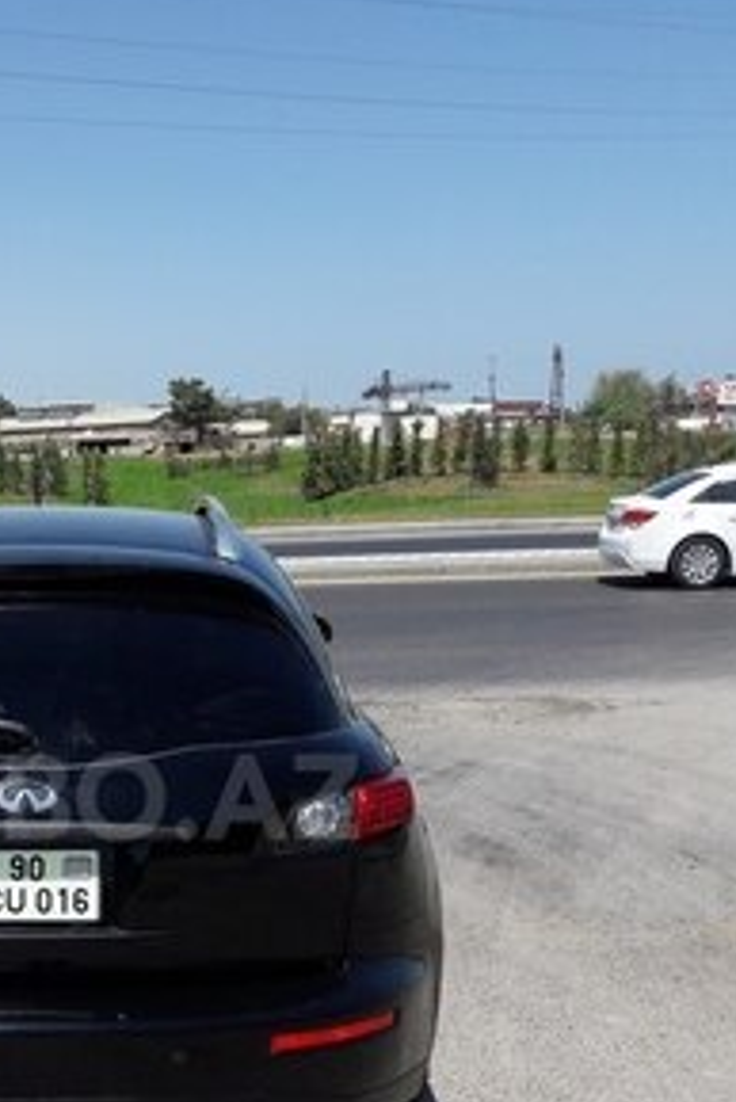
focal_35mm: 50
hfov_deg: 26.1
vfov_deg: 38.8
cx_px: 65
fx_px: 1531
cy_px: 797
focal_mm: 3.7
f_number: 1.9
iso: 40
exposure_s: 1/2114
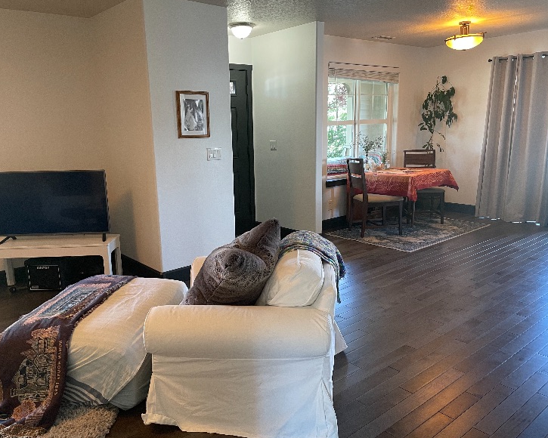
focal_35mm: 28
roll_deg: +1.6
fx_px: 454
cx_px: 254
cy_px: 224
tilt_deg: -12.2
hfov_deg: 62.1
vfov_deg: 51.5
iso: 250
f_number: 1.6
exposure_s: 1/60
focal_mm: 4.2
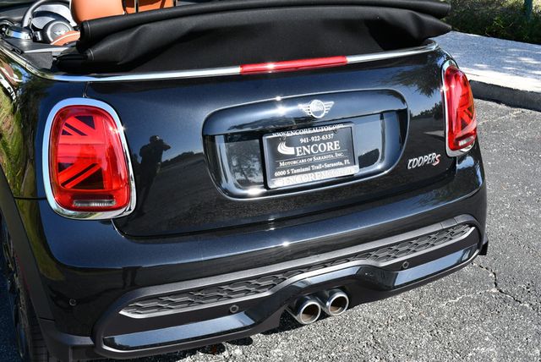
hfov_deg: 41.1
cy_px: 181
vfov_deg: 28.1
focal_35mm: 48
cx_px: 270
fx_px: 722
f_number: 6.3
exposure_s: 1/250
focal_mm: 24
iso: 200
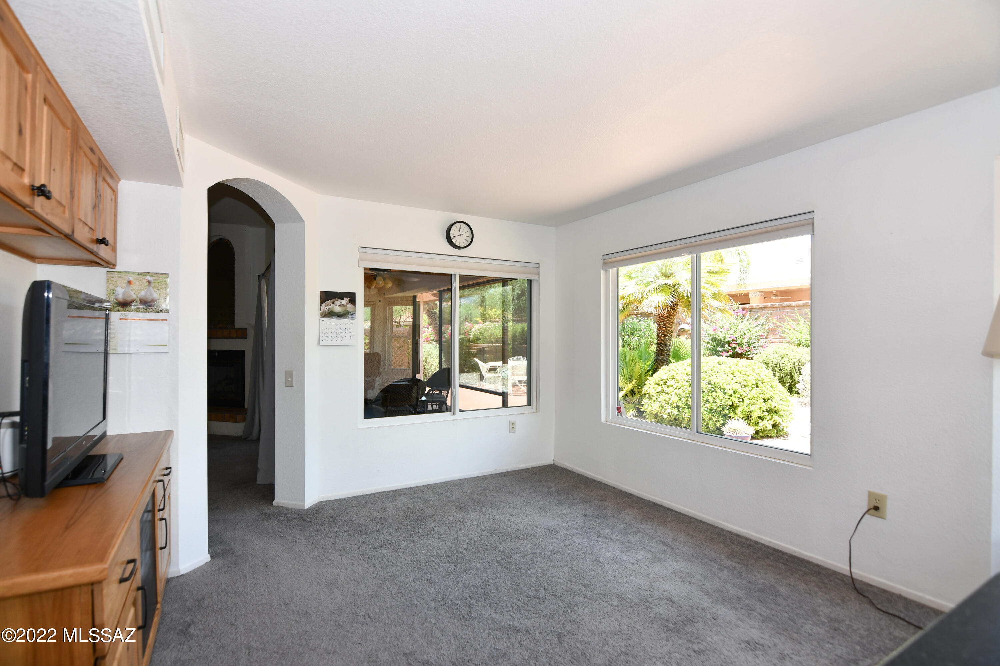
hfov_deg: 96.7
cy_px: 333
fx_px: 444
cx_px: 500
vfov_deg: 73.7
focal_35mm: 16
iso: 200
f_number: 5
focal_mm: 11
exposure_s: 1/100
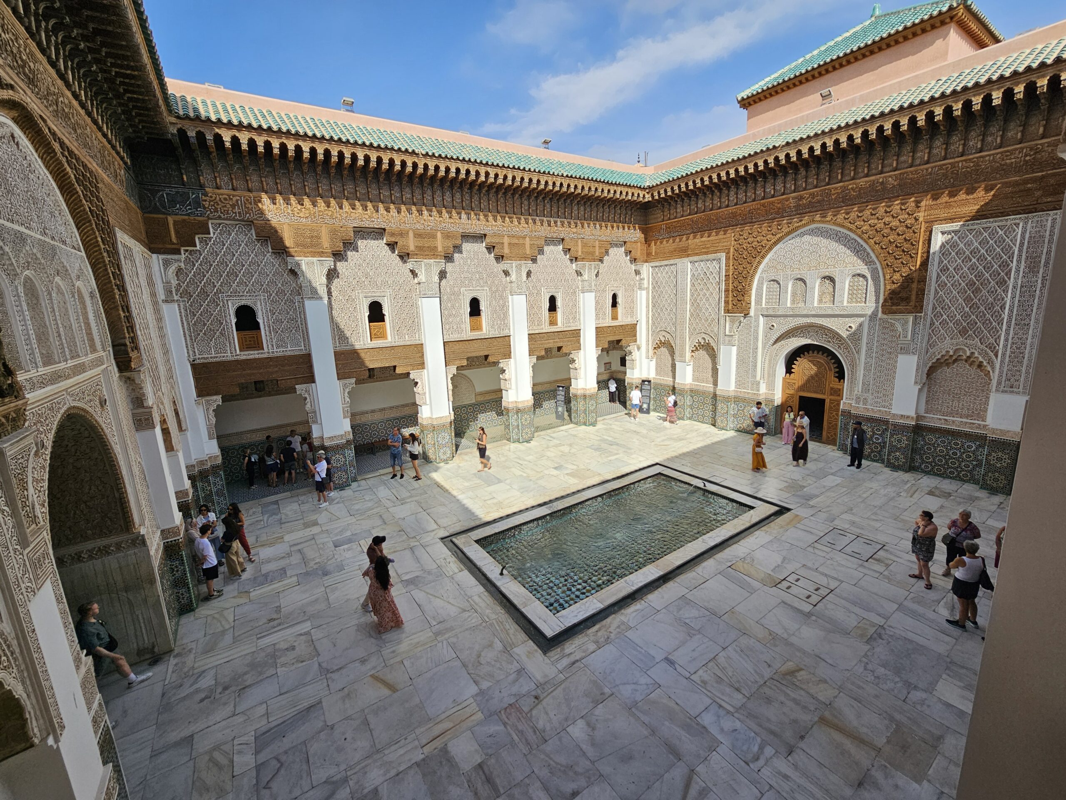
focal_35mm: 13
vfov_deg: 89.9
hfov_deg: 106.2
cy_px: 400
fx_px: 400
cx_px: 533
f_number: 2.2
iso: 50
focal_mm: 2.2
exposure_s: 1/1946
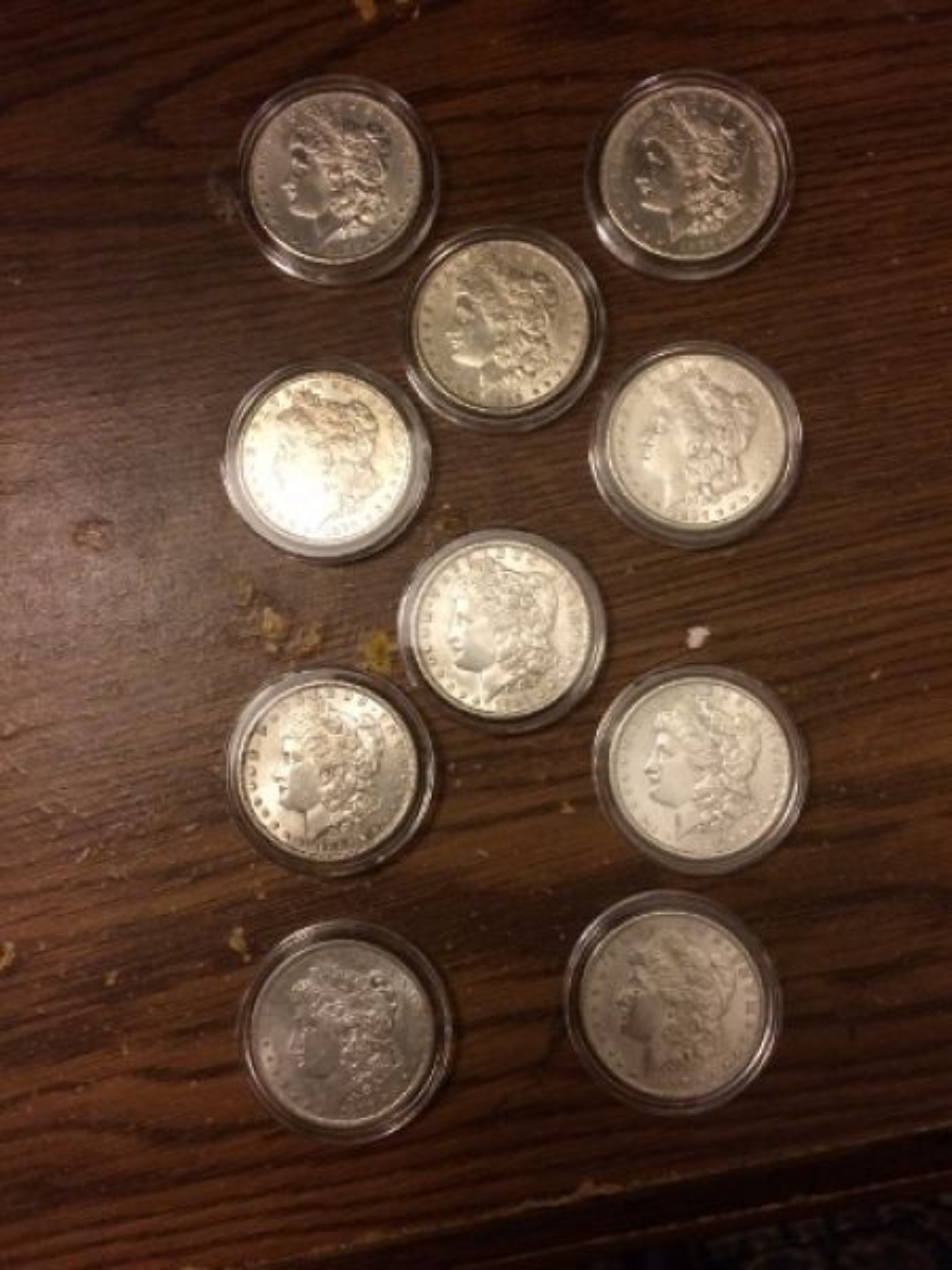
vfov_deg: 61.7
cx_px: 476
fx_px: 1063
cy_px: 635
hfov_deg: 48.2
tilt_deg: -83.3
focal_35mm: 29
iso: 320
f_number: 2.2
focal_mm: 4.15
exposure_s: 1/33
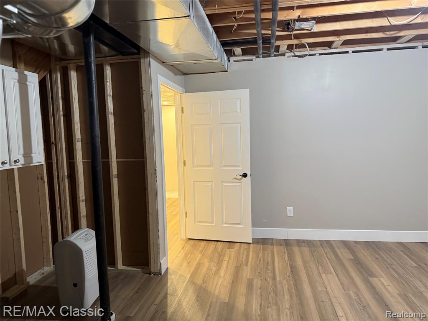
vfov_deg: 56.8
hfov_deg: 71.6
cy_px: 160
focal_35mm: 24
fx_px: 297
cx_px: 214
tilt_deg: -4.9
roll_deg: +2.3
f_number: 1.78
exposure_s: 1/60
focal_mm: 6.76
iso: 500
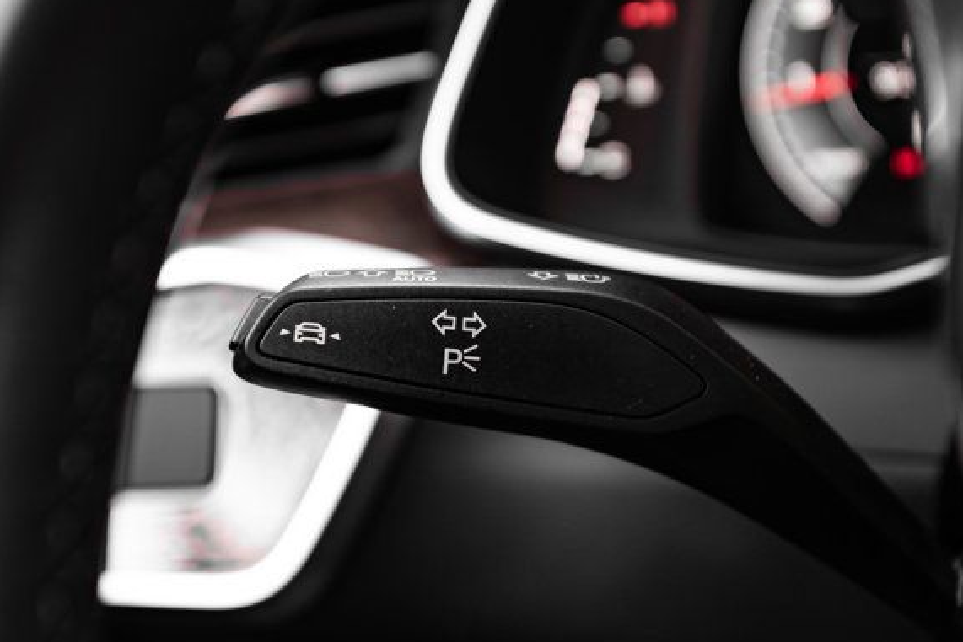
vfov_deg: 24.2
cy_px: 340
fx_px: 1498
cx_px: 482
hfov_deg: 35.6
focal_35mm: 56
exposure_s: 1/200
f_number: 4
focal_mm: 50
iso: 640
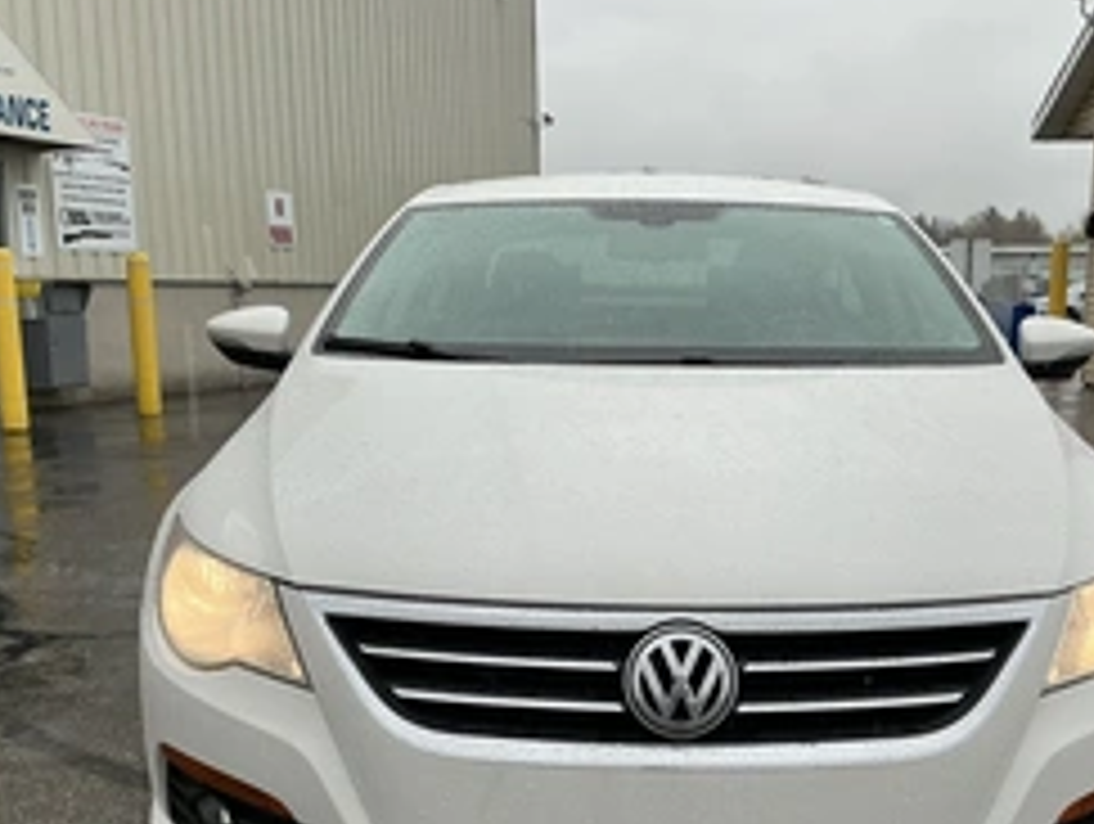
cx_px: 653
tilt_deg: -7.8
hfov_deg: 41.0
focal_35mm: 46
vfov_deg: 31.1
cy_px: 603
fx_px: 1456
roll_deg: +2.0
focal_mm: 3
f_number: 1.8
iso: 25
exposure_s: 1/353
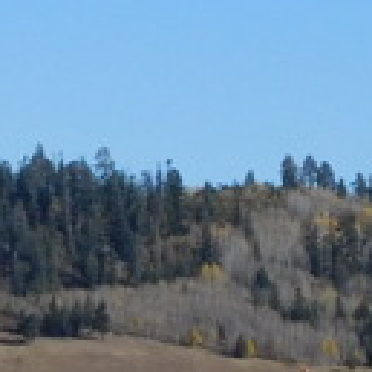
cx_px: -359
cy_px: -29
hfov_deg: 3.4
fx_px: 6237
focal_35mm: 513
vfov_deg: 3.4
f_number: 4.5
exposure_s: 1/1250
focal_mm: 12.5
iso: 125
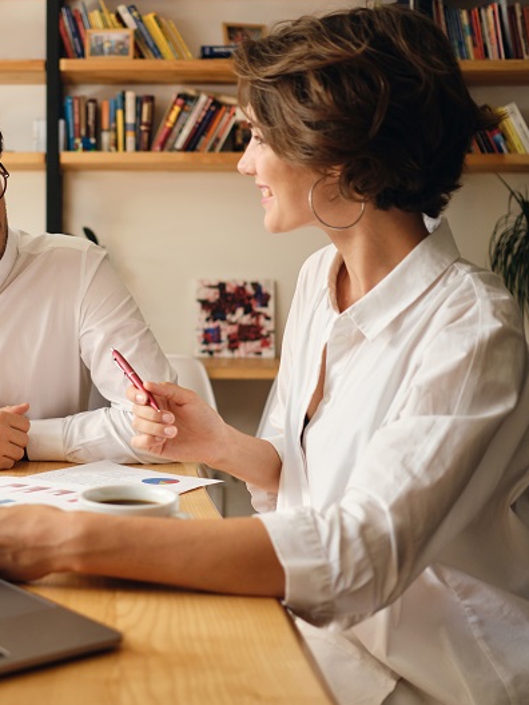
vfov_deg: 37.5
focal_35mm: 51
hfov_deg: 27.7
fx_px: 1039
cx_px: 77
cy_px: 353
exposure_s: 1/250
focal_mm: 23
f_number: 2
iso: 200
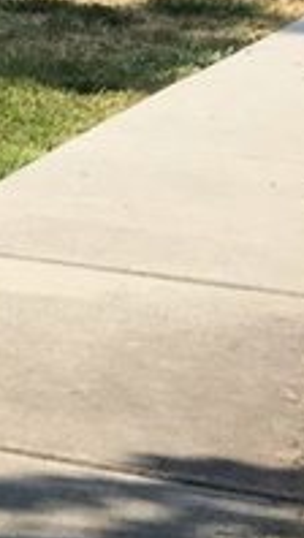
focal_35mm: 163
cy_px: -283
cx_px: -893
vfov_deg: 12.5
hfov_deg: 6.2
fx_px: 2326
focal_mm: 4.15
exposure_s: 1/1068
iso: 25
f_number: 2.2
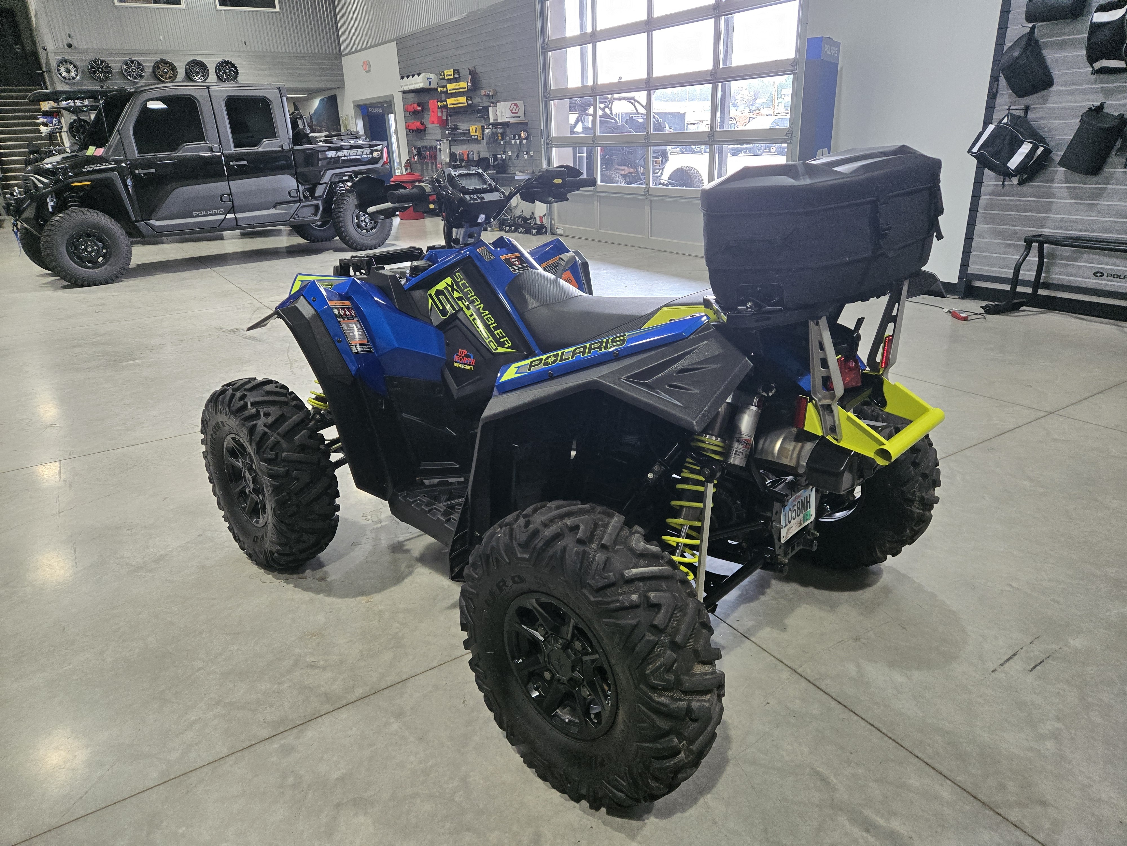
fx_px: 749
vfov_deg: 58.9
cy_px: 423
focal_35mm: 23
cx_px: 564
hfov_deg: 73.9
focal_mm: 5.4
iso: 125
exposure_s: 1/180
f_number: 1.8
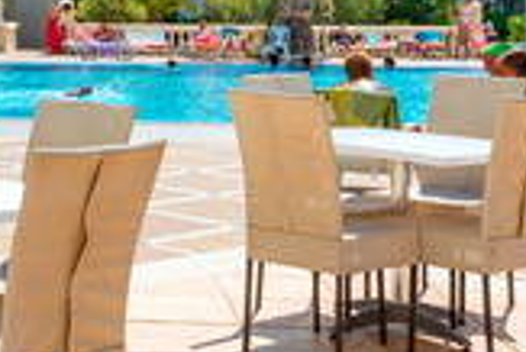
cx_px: -97
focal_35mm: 90
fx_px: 1316
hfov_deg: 21.1
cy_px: -29
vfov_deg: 14.9
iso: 200
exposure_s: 1/400
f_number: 13
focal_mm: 35
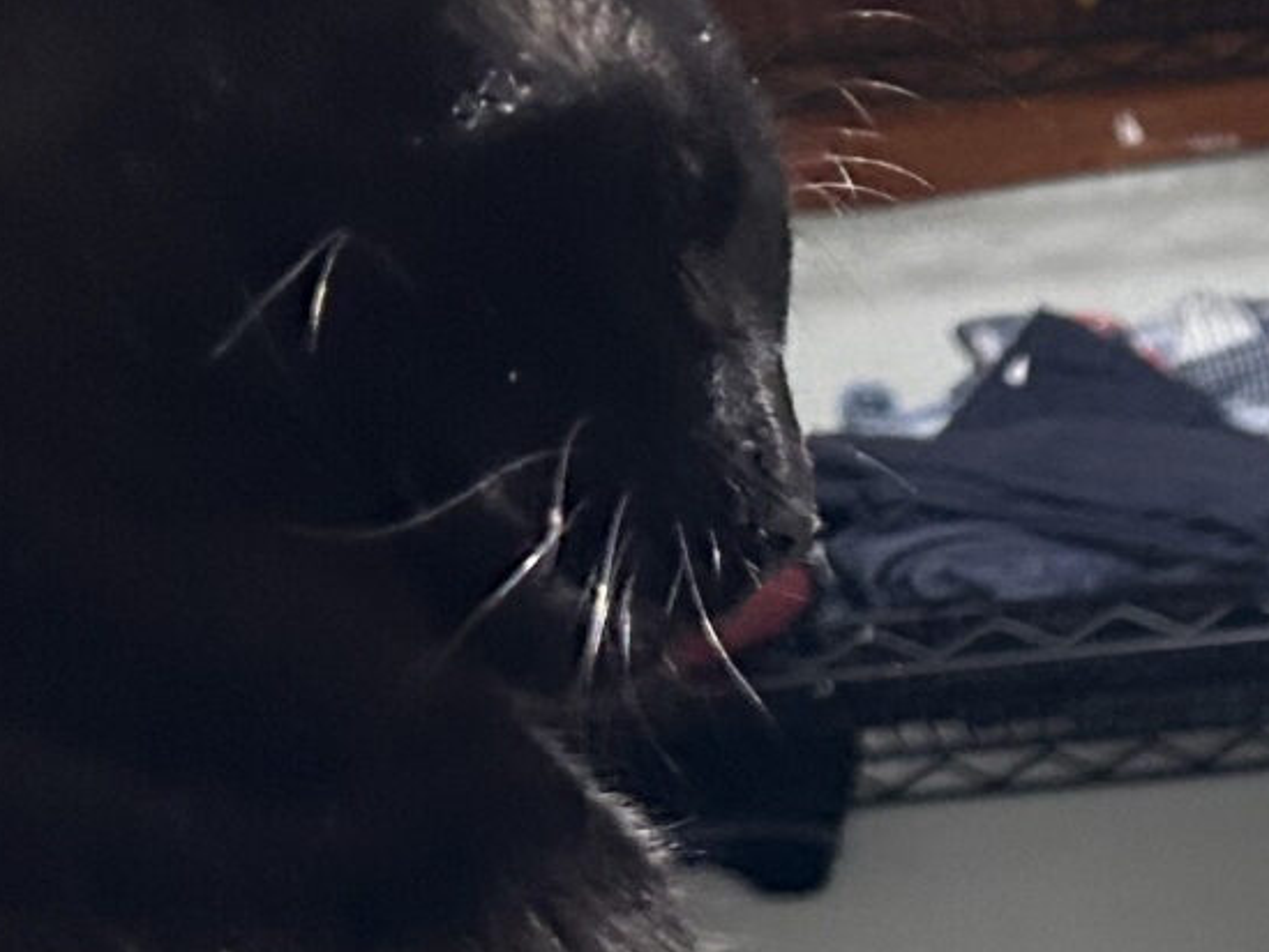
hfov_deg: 15.7
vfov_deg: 11.9
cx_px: 1518
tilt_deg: -0.1
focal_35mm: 121
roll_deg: +5.7
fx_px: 4438
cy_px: 1196
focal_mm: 5.7
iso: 500
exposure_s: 1/60
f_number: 1.5
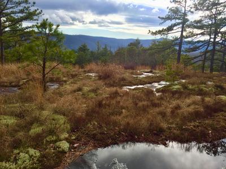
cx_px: 113
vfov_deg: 48.2
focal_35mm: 29
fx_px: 189
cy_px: 84
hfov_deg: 61.7
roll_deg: -4.5
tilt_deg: -12.9
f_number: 2.2
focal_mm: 4.15
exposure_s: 1/1464
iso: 32
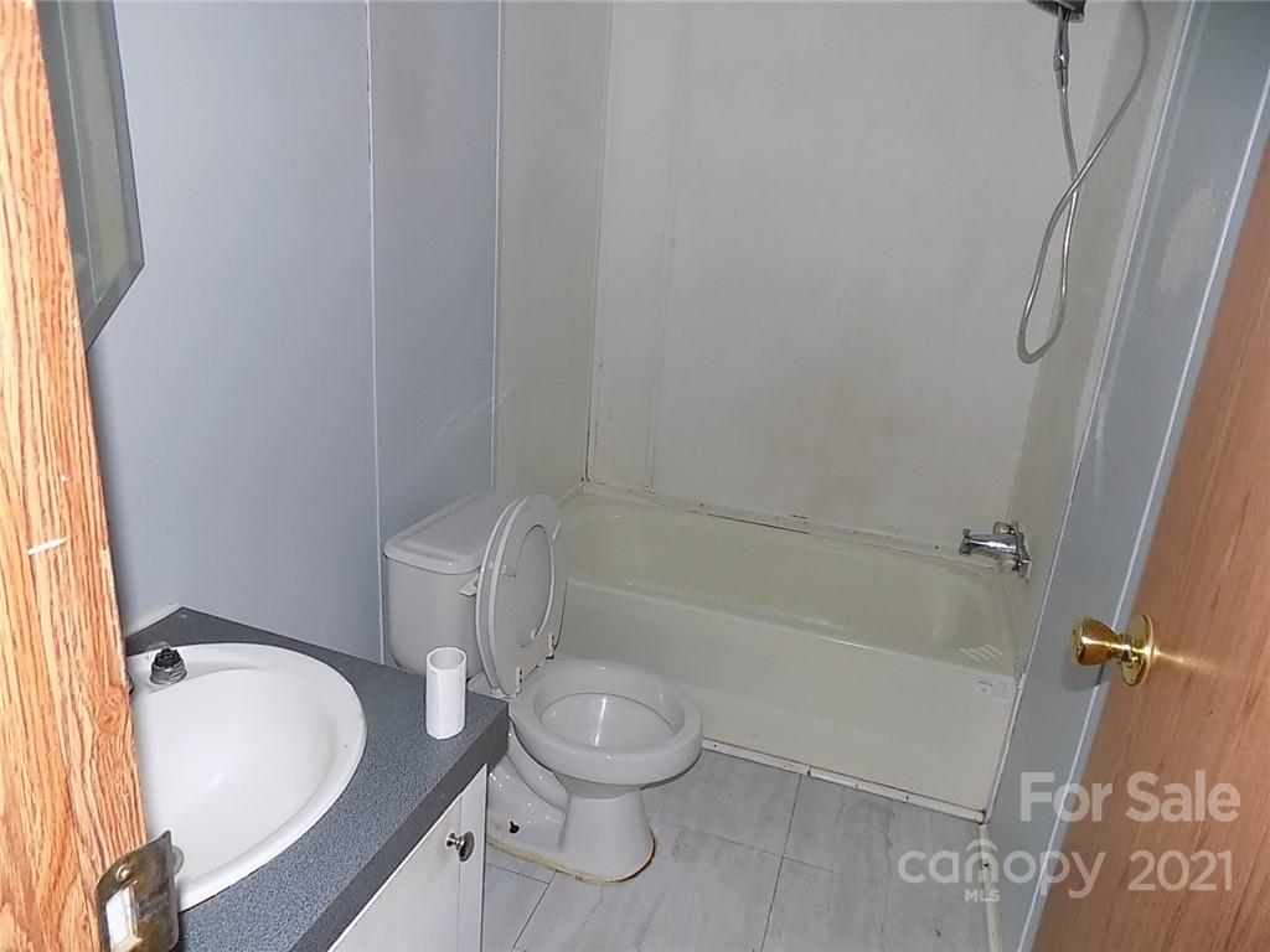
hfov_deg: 73.9
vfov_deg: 58.9
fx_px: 844
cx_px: 635
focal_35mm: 23
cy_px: 476
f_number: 3.1
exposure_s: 1/30
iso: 200
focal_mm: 4
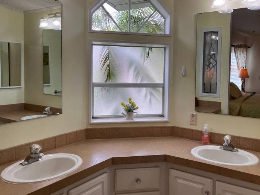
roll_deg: -0.3
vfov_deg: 44.0
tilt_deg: -3.1
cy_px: 82
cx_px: 152
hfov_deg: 56.5
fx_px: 240
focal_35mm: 32
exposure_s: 1/185
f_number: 1.6
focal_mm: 5.1
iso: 40
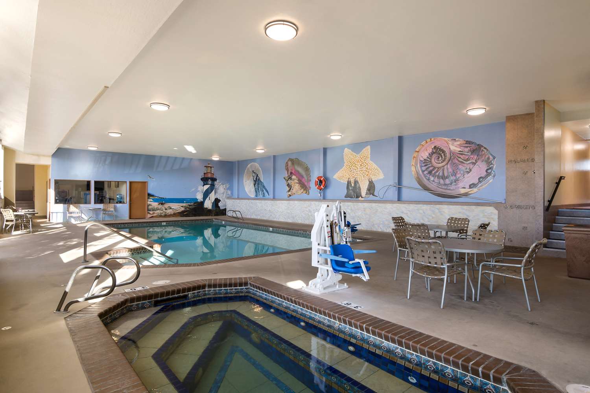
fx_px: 311
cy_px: 196
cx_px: 295
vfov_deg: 64.6
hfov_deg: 86.9
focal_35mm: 19
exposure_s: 1/13
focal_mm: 19
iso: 320
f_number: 7.1
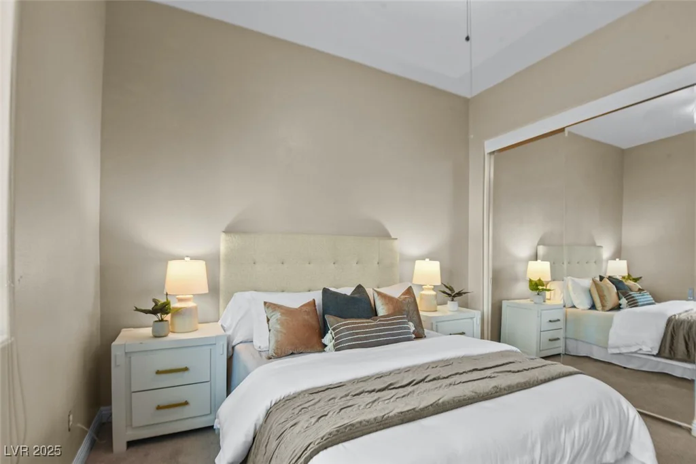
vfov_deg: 73.8
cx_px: 348
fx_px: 309
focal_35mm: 16
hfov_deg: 96.7
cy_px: 232
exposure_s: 1/2.5
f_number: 9
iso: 250
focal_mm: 16
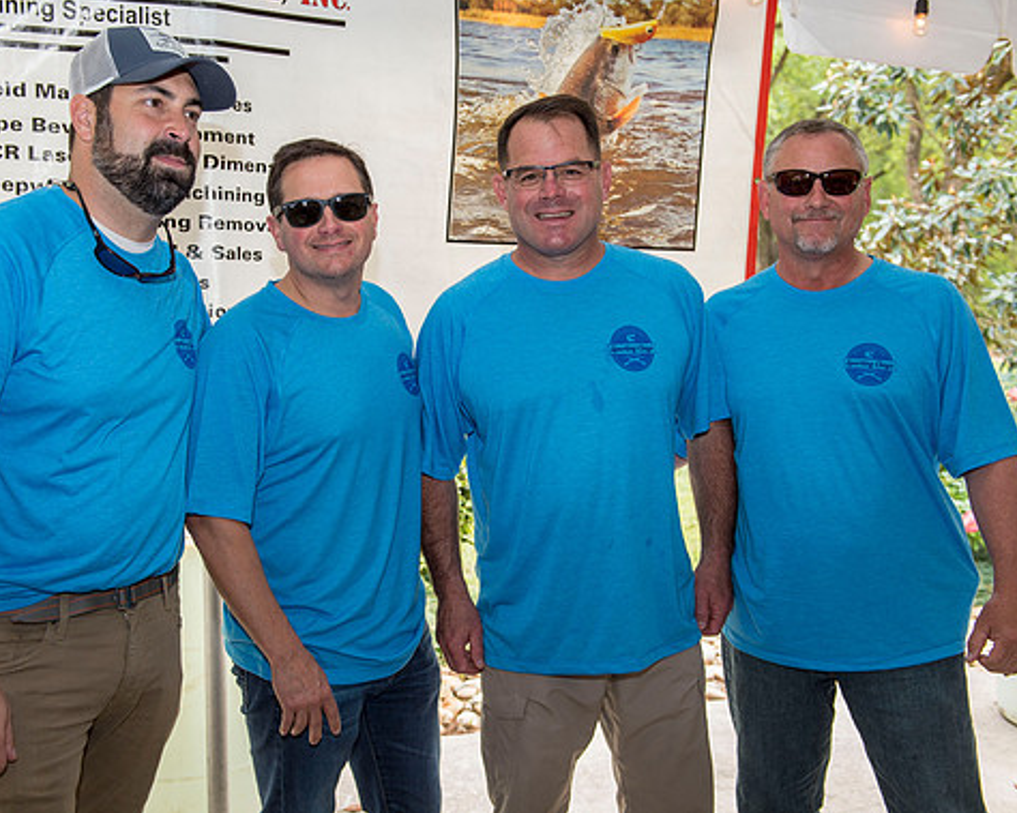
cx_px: 478
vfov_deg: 38.2
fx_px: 1174
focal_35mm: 39
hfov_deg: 46.8
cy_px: 401
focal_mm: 34
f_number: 5
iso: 500
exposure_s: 1/250
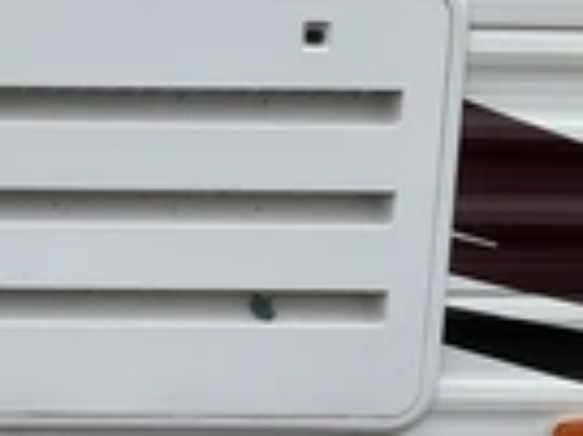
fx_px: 1447
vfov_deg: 17.1
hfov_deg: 21.0
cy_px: 298
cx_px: -138
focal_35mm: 86
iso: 25
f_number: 1.8
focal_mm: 3
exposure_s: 1/855
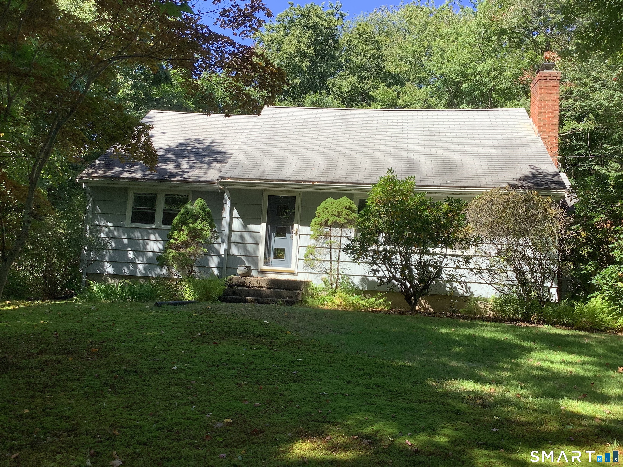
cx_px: 312
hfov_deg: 58.4
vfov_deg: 45.4
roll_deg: -5.0
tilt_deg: +1.4
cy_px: 234
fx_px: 558
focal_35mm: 31
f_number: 2.4
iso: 25
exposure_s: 1/382
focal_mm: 3.3
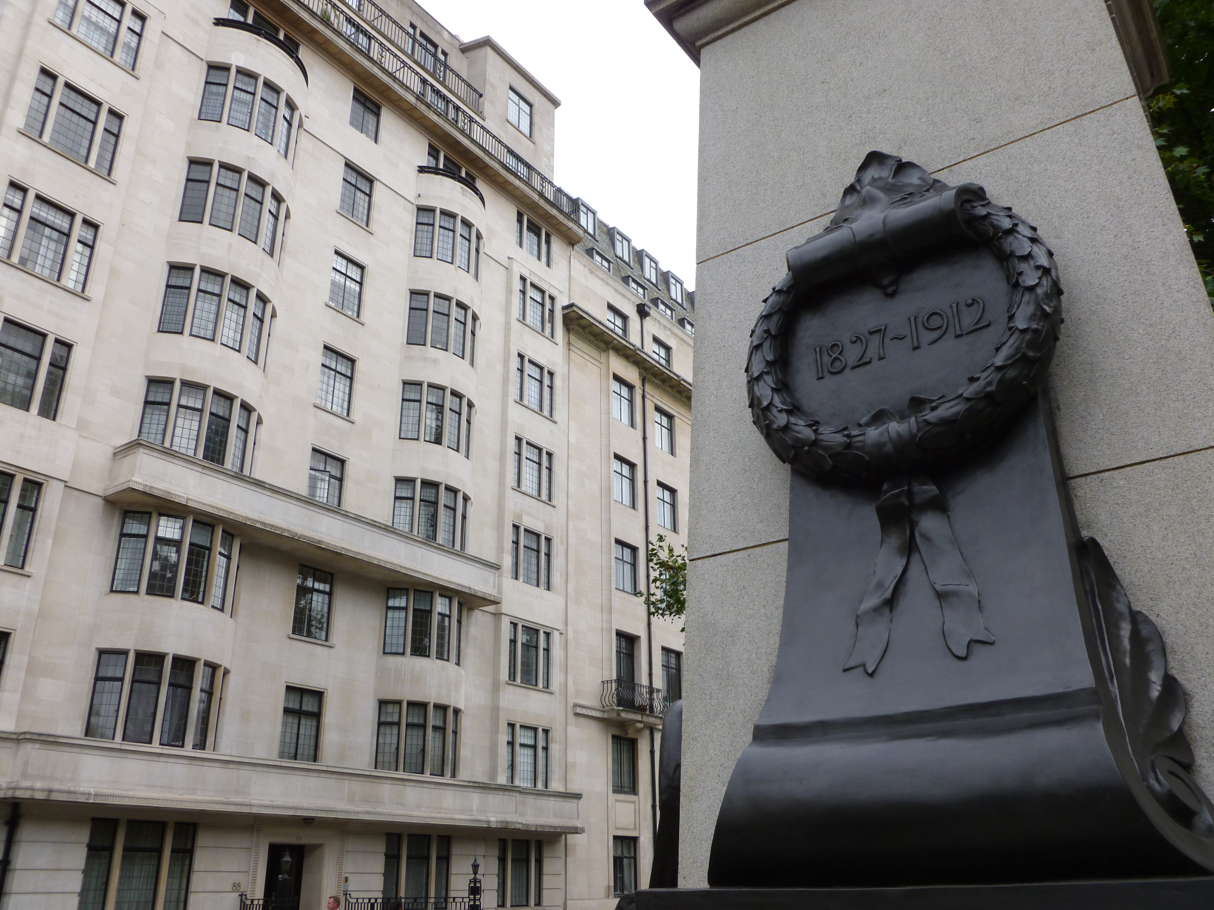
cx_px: 607
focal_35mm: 28
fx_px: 982
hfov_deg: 63.4
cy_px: 455
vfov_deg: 49.7
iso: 100
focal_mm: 5
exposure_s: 1/250
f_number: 3.3
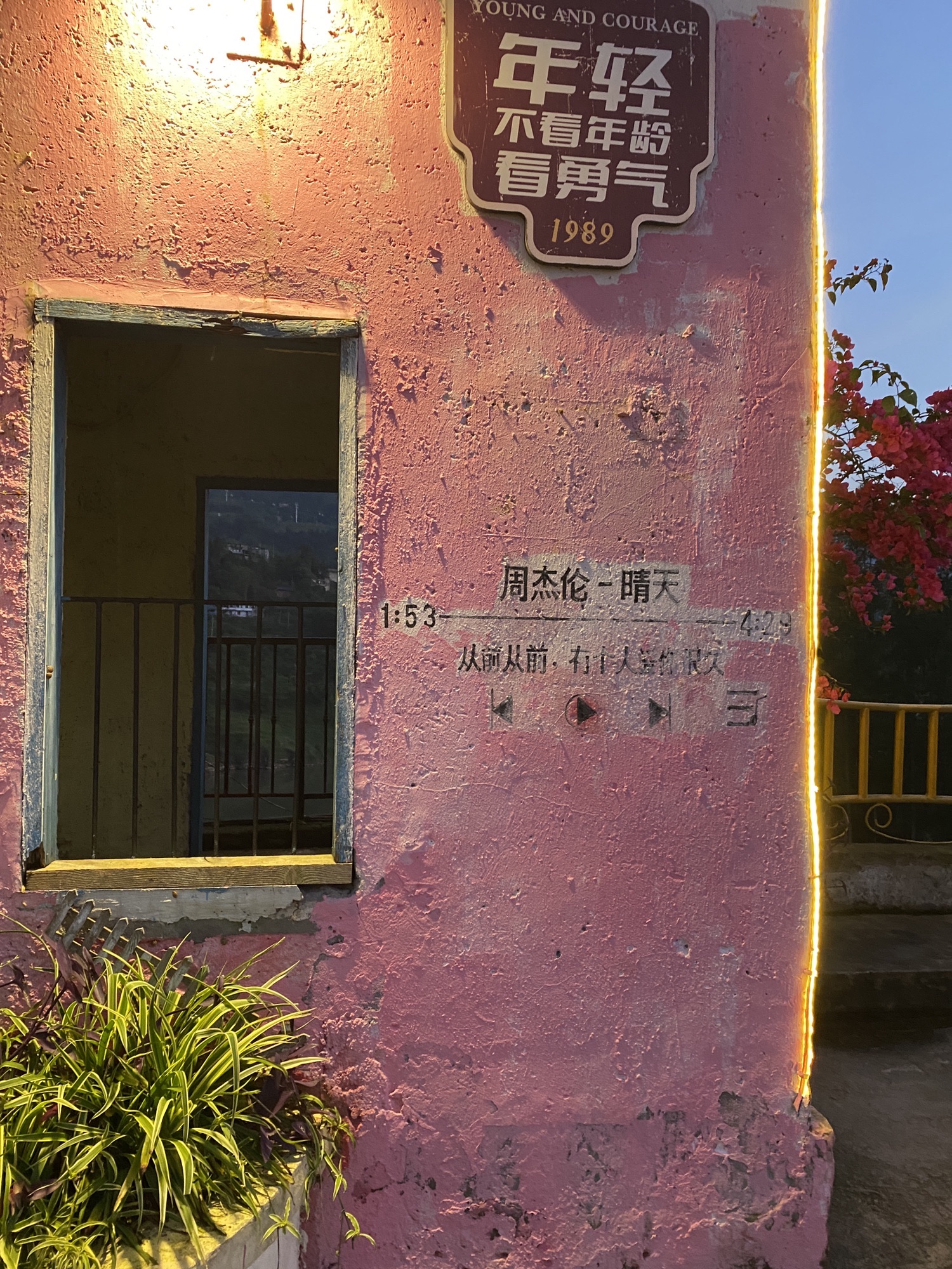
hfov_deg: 53.1
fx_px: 953
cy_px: 634
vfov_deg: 67.3
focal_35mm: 26
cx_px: 476
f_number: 1.8
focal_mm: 4.25
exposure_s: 1/50
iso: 320
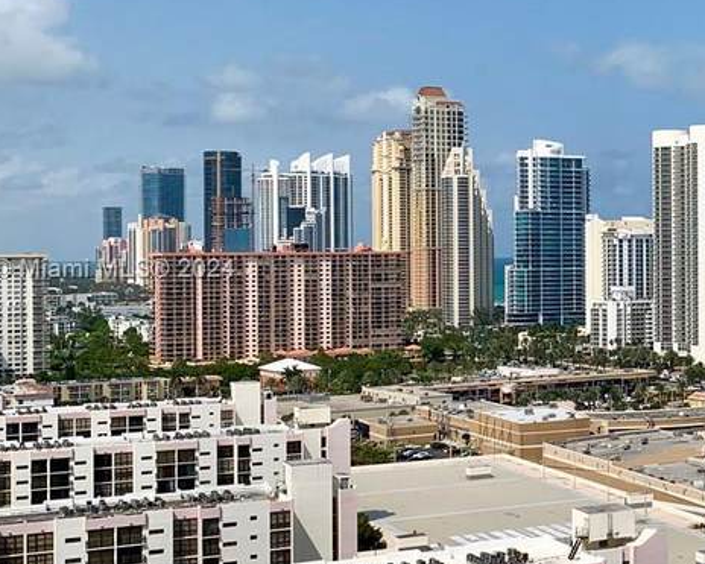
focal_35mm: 70
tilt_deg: -0.9
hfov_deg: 24.8
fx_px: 1460
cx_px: 819
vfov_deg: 21.8
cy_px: 271
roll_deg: +0.1
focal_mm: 4.25
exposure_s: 1/5128
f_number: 1.8
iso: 25
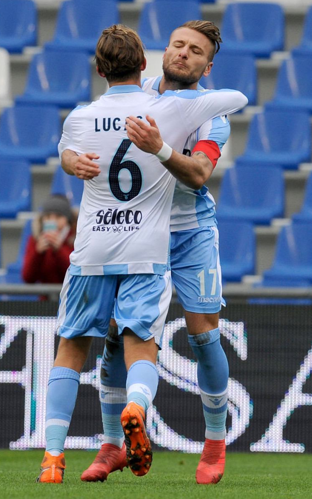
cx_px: 147
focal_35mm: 409
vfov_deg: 5.1
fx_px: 5563
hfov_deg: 3.2
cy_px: 249
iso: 800
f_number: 4.5
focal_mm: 400
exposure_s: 1/1000
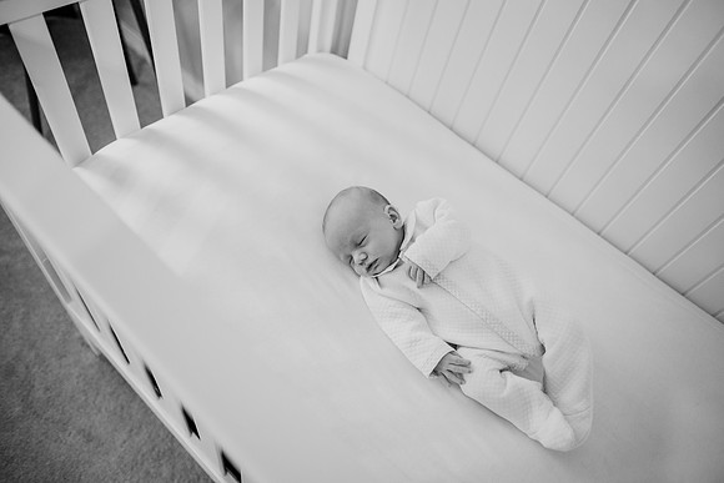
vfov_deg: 53.2
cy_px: 242
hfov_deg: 73.7
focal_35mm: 24
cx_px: 362
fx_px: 483
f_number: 2.2
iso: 640
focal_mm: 24
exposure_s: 1/160
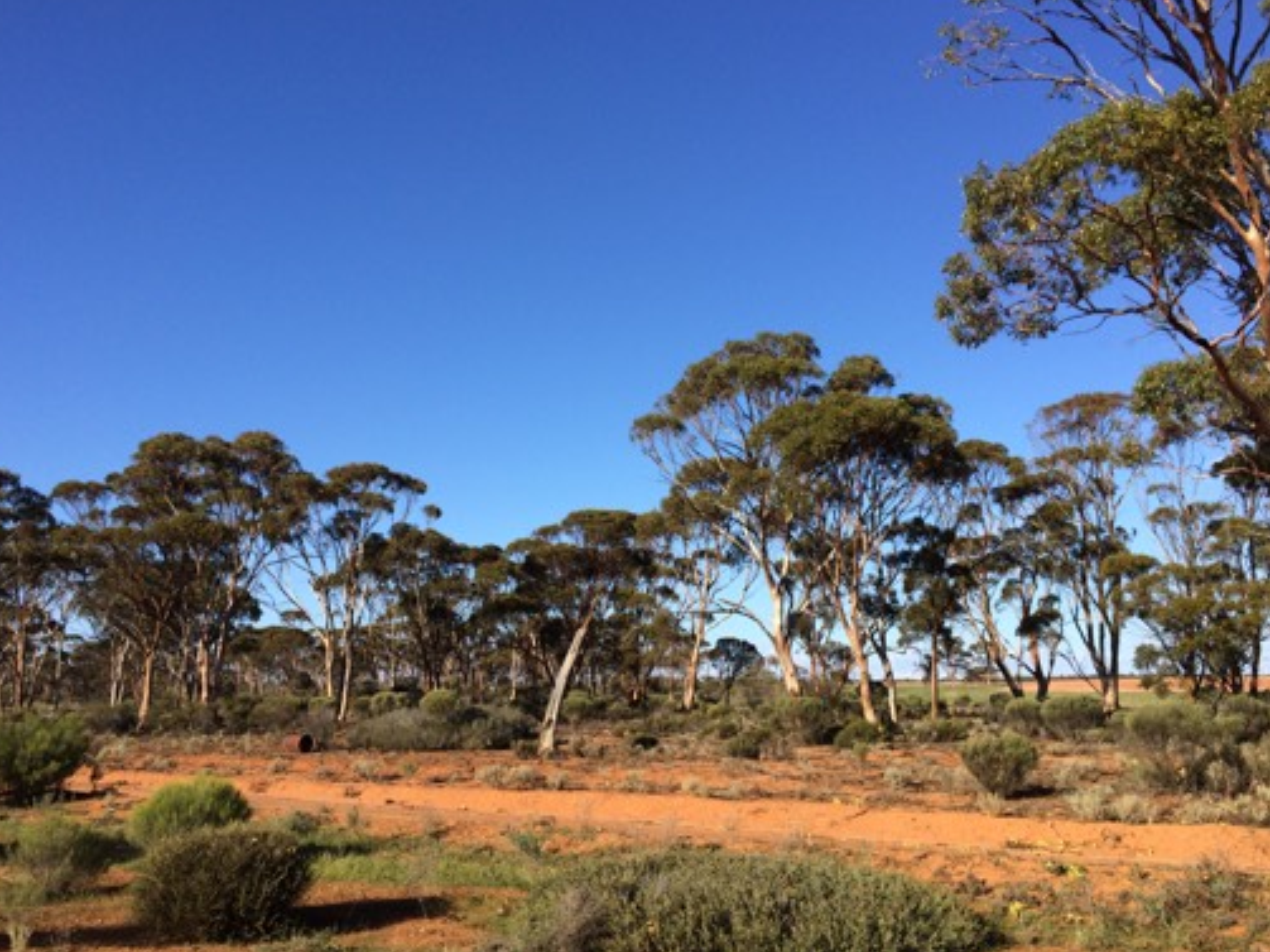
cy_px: 470
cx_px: 619
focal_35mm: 30
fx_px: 1100
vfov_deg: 46.8
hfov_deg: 60.0
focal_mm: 4.15
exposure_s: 1/1642
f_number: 2.2
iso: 32
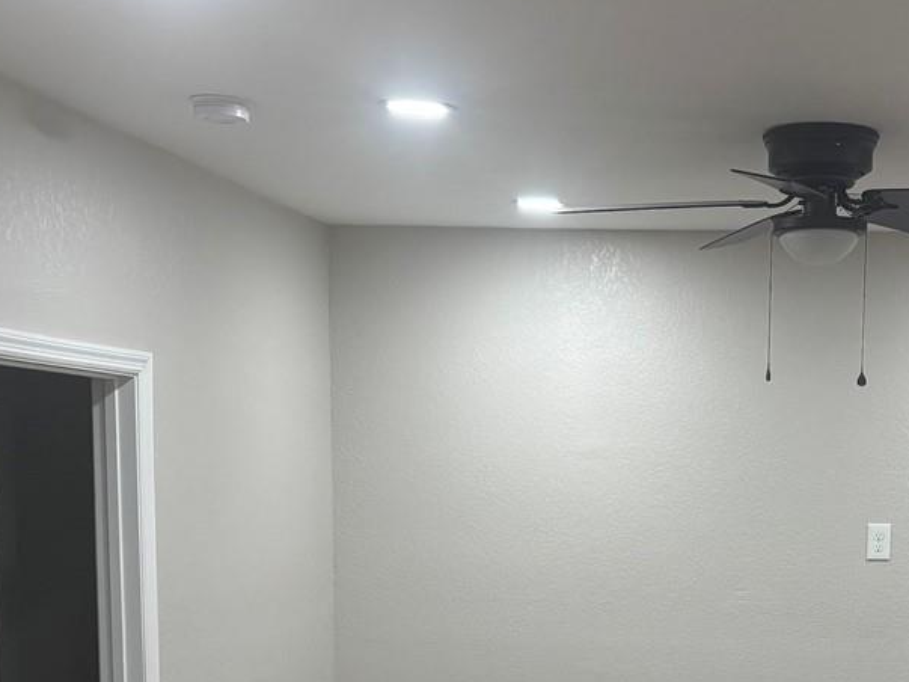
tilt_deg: -7.2
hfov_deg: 27.8
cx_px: 678
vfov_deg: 20.3
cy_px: 747
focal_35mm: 69
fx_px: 1812
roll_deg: -0.8
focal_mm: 5.96
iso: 125
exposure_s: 1/120
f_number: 1.6
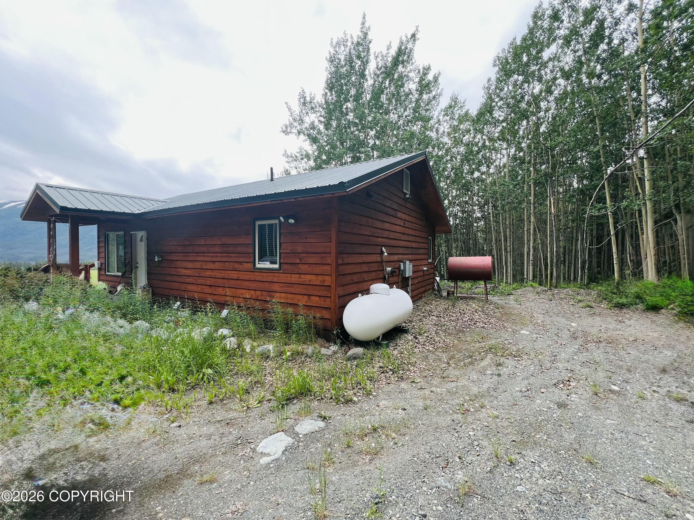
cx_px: 347
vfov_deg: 89.9
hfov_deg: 106.2
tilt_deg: -0.3
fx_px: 261
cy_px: 260
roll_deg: -0.5
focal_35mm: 13
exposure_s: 1/143
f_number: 1.8
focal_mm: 1.57
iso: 32
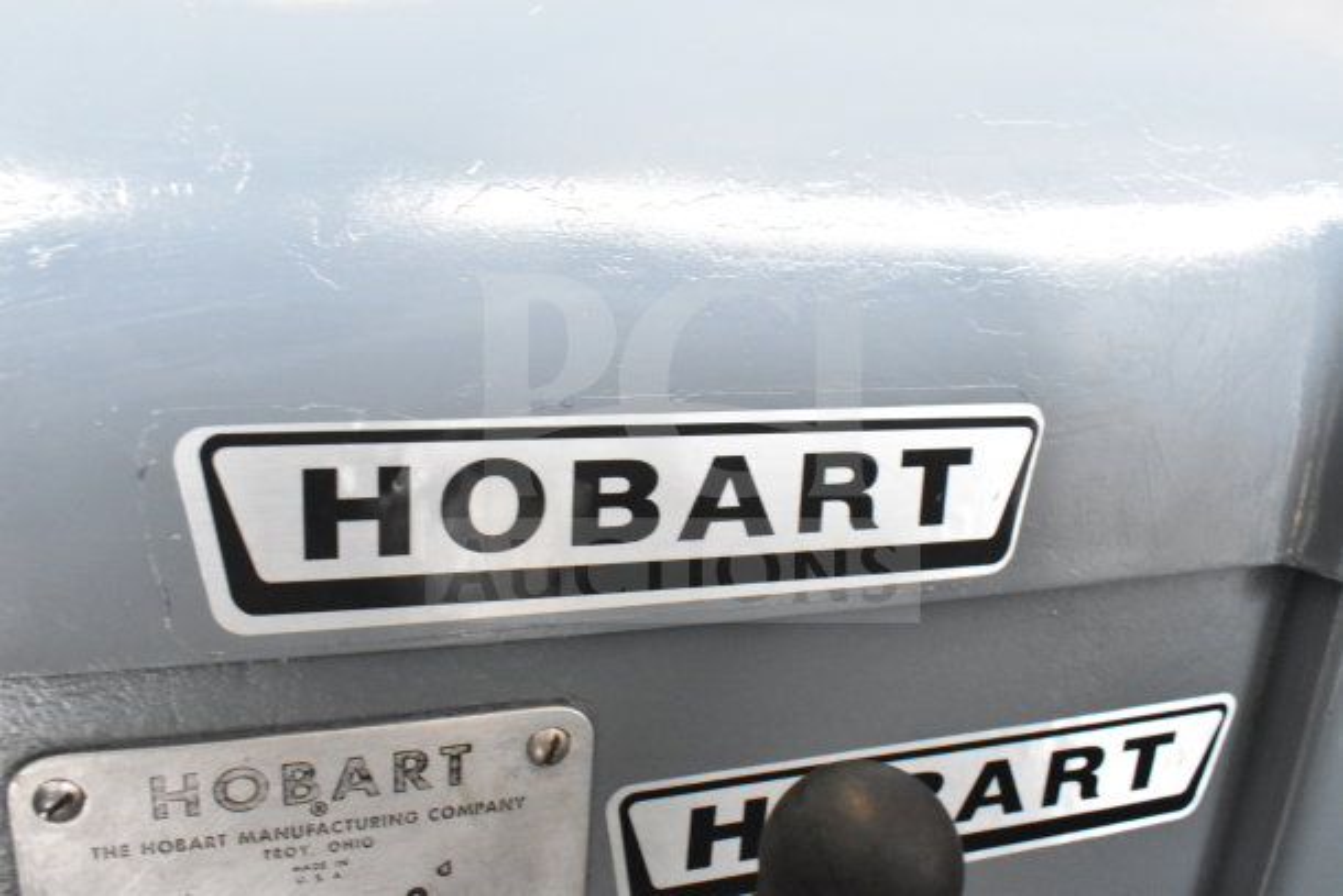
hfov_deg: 57.2
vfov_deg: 40.0
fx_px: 1231
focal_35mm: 33
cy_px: 448
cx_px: 672
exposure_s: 1/200
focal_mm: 22
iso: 6400
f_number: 7.1
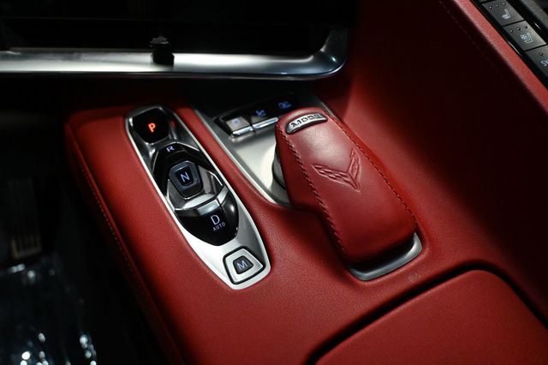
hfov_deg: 62.0
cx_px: 274
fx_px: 456
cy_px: 182
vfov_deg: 43.6
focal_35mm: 30
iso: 4000
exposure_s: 1/60
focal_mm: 20
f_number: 3.8
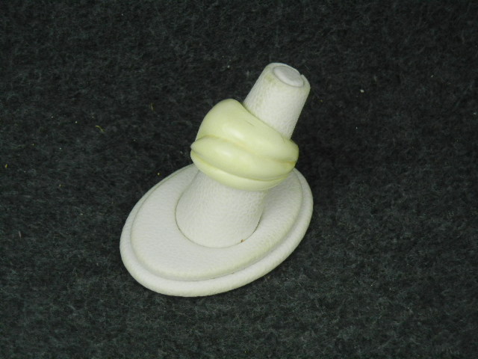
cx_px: 239
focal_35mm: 102
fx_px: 1408
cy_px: 180
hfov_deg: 19.3
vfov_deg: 14.5
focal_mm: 18.3
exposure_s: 1/7.5
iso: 200
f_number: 4.5
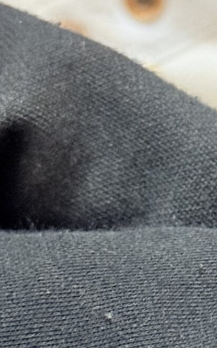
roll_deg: +1.7
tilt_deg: -35.6
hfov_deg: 6.6
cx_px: 294
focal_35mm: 196
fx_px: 1857
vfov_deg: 10.7
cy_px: 243
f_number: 1.78
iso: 400
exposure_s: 1/33
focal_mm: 6.76
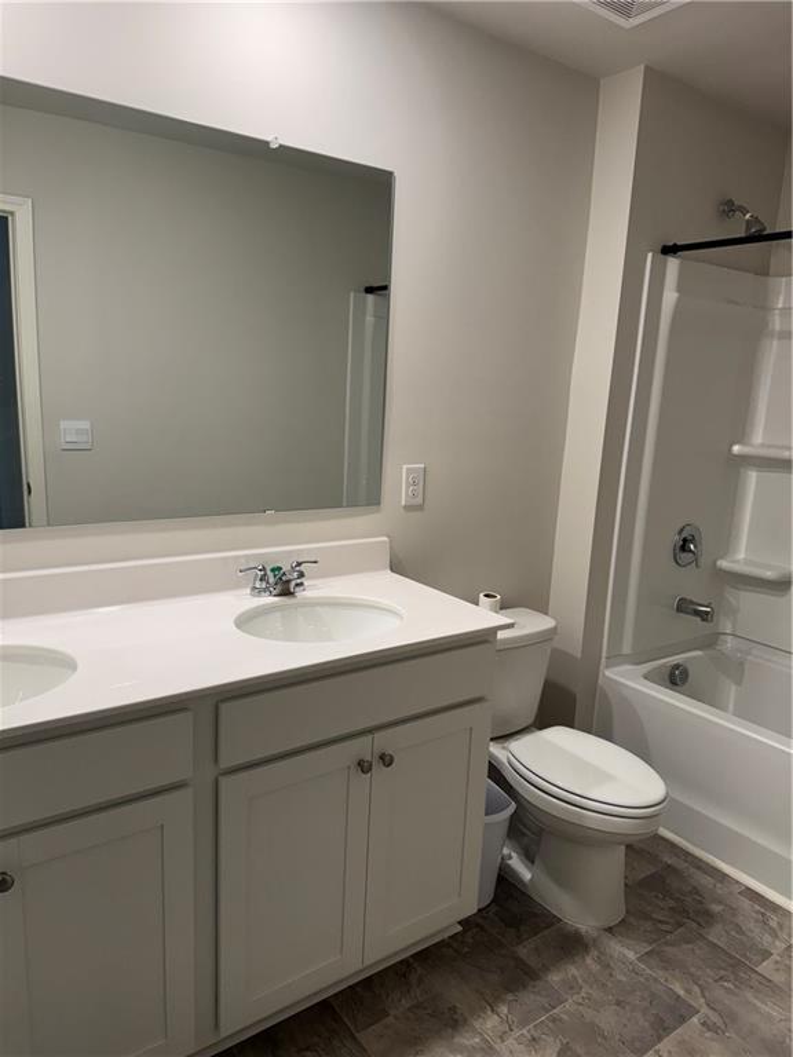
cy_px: 528
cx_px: 396
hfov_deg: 56.8
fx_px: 733
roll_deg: -1.9
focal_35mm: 24
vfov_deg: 71.6
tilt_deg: -11.7
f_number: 1.78
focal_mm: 6.76
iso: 200
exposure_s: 1/120
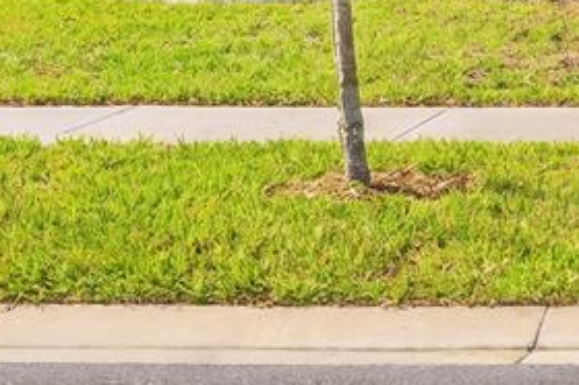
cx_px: 1001
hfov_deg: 14.4
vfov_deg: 10.5
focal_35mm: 128
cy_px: -114
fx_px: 2056
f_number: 8
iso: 200
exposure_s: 1/400
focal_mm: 35
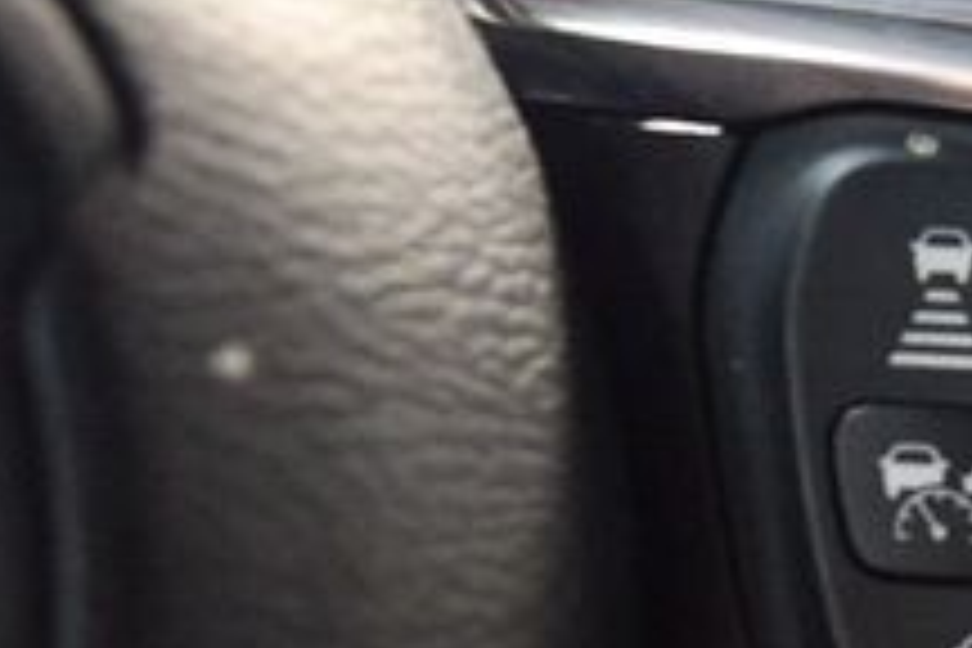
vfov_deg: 17.0
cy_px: 472
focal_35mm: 80
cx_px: 1336
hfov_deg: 22.2
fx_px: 2160
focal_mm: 18
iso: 12800
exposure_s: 1/60
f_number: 3.5
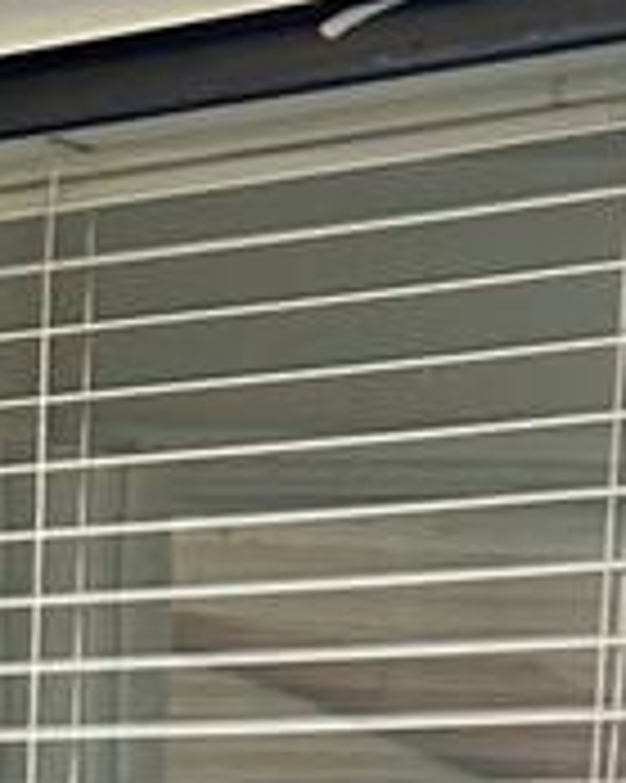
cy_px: 1264
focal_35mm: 175
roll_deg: -1.5
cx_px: -1333
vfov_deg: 10.6
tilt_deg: -5.5
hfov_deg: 7.6
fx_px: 4056
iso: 50
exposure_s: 1/121
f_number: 1.5
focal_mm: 5.7
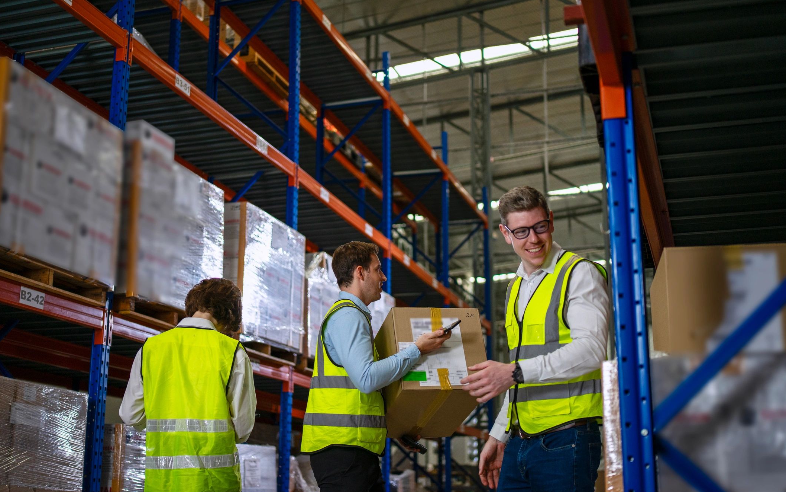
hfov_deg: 43.5
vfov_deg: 28.0
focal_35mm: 46
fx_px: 985
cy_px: 236
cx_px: 393
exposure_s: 1/320
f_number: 1.8
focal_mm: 45
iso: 400
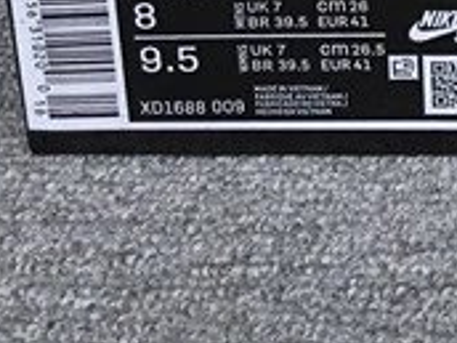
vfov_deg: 8.3
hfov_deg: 11.7
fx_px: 2139
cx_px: 691
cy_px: -517
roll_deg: +0.2
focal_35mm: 162
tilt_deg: -22.0
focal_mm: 3.3
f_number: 2.4
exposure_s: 1/440
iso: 25
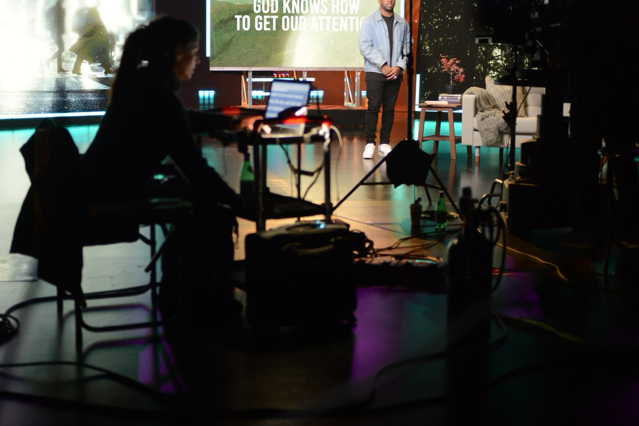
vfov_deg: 23.4
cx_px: 294
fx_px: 1030
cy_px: 177
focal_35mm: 58
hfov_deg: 34.5
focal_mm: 40
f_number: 2
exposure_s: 1/100
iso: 1600
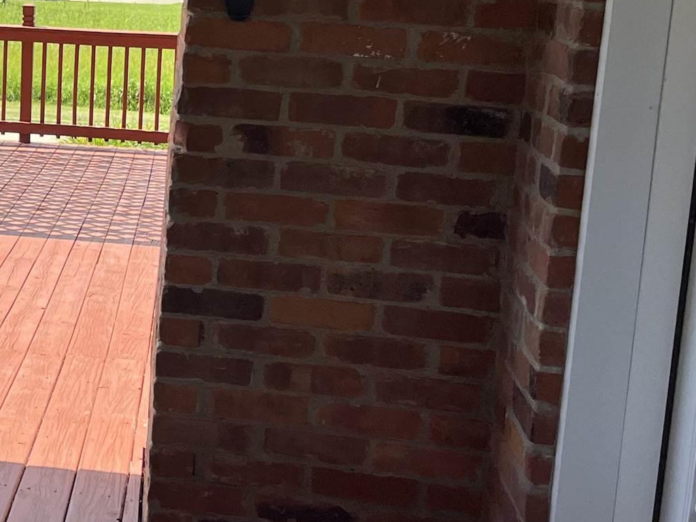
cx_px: -210
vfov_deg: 18.7
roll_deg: -2.6
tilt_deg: -6.5
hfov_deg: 22.4
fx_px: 1568
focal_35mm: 78
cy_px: 114
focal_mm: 5.1
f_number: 1.6
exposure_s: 1/1325
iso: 50
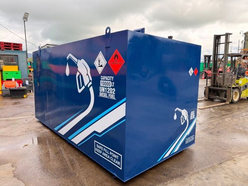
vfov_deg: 56.8
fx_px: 172
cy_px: 93
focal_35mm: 24
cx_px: 124
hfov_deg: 71.6
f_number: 1.78
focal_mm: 6.76
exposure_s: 1/788
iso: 100
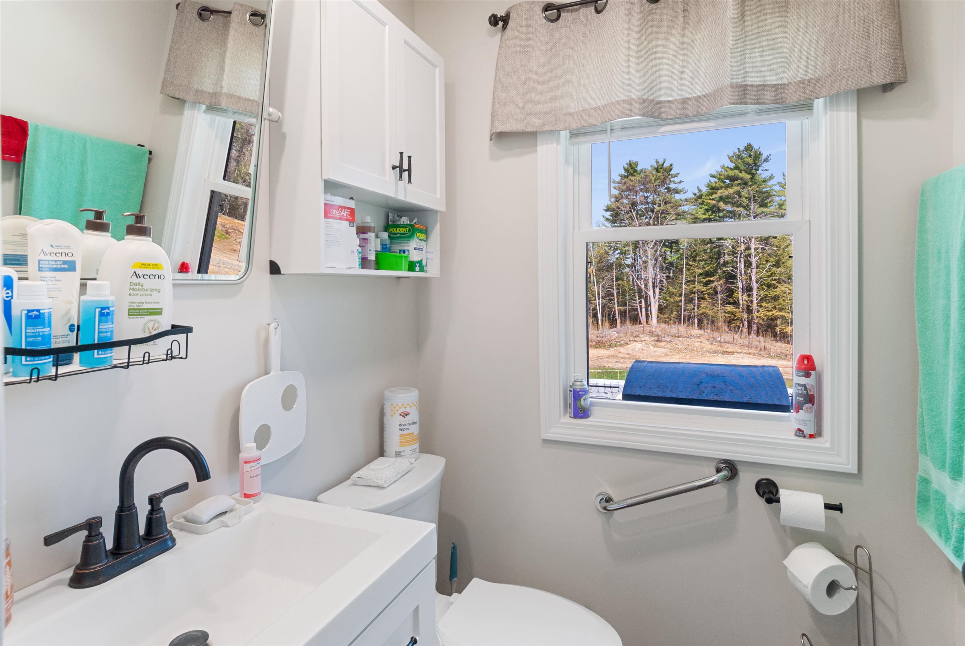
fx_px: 483
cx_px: 482
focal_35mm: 18
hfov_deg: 89.9
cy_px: 323
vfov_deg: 67.5
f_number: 10
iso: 200
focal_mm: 12
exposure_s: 1/6
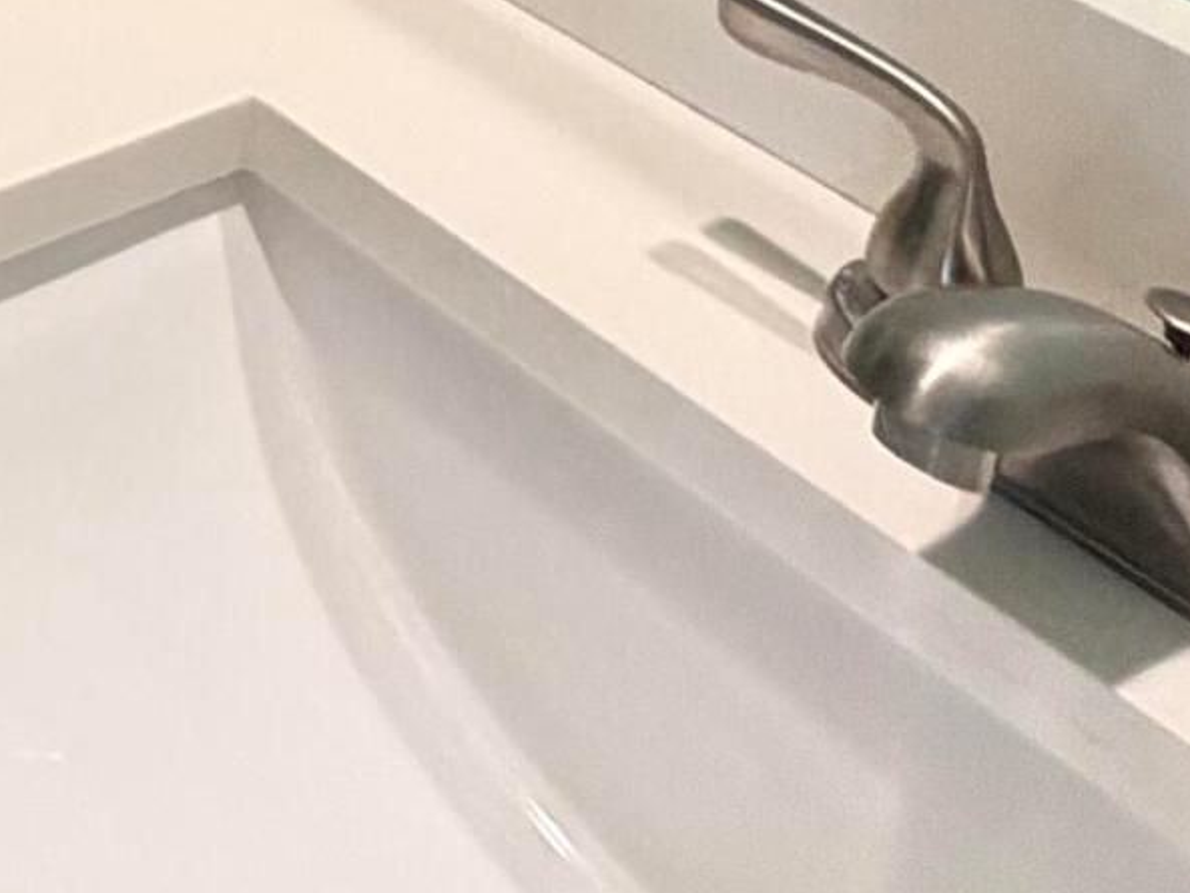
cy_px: -1162
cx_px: -1035
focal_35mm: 68
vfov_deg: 14.9
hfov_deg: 19.7
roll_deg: +1.0
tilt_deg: -6.7
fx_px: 2338
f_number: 2.2
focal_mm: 2.22
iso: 250
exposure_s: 1/60
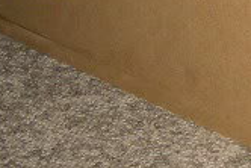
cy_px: -44
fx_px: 949
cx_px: 413
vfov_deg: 9.9
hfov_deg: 13.8
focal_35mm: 136
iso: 200
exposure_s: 1/60
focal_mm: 5.6
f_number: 2.8
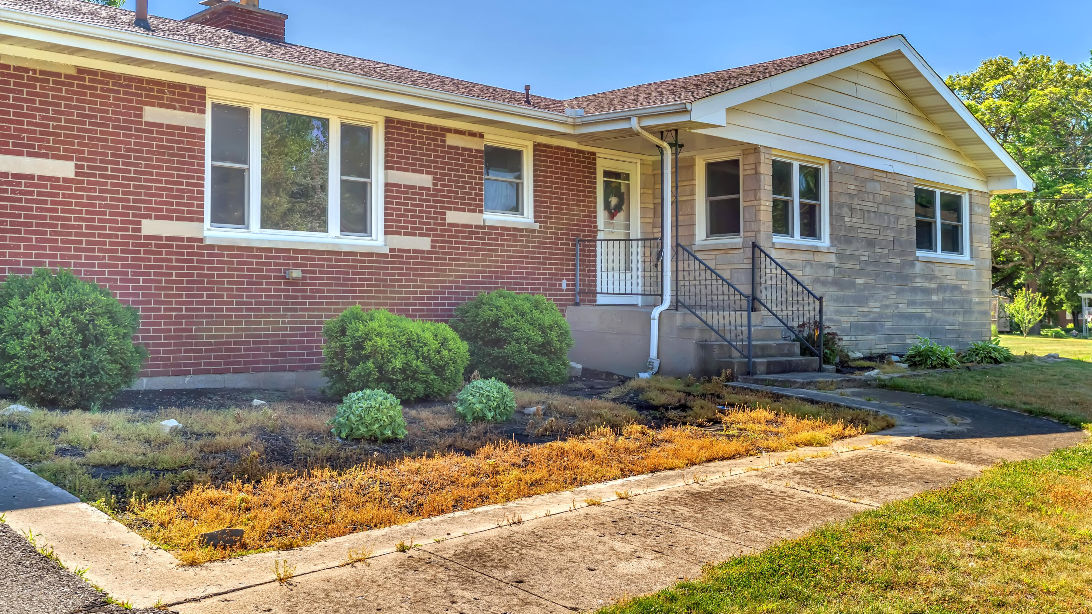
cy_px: 257
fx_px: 985
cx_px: 543
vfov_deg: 34.6
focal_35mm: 34
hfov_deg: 58.0
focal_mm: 32
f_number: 5.6
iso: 320
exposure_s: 1/320
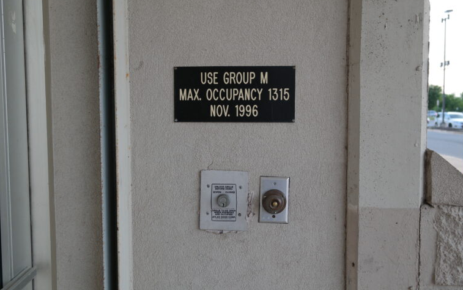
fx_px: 391
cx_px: 232
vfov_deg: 40.6
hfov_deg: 61.2
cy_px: 138
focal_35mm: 31
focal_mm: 20
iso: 200
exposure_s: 1/80
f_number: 3.5
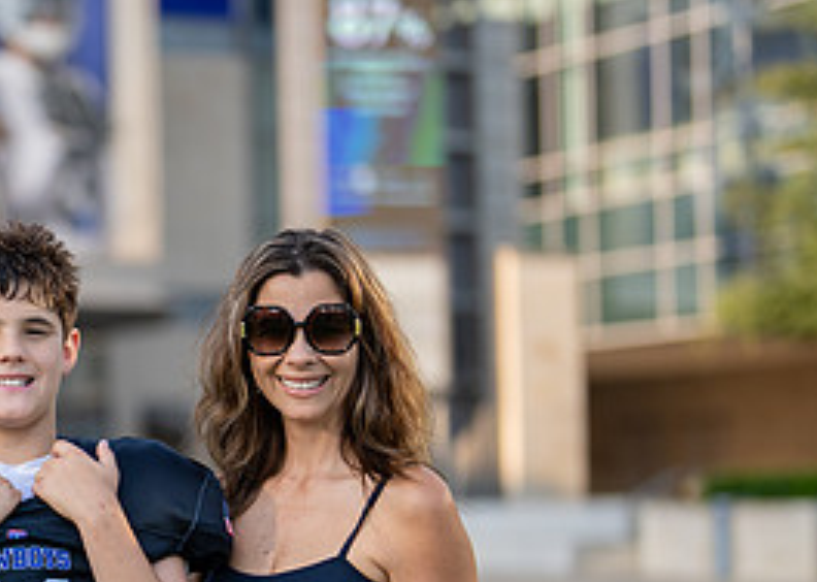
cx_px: 13
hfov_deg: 16.3
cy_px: 508
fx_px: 2805
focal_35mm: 121
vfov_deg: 11.8
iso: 100
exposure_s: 1/3200
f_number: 1.2
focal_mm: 50
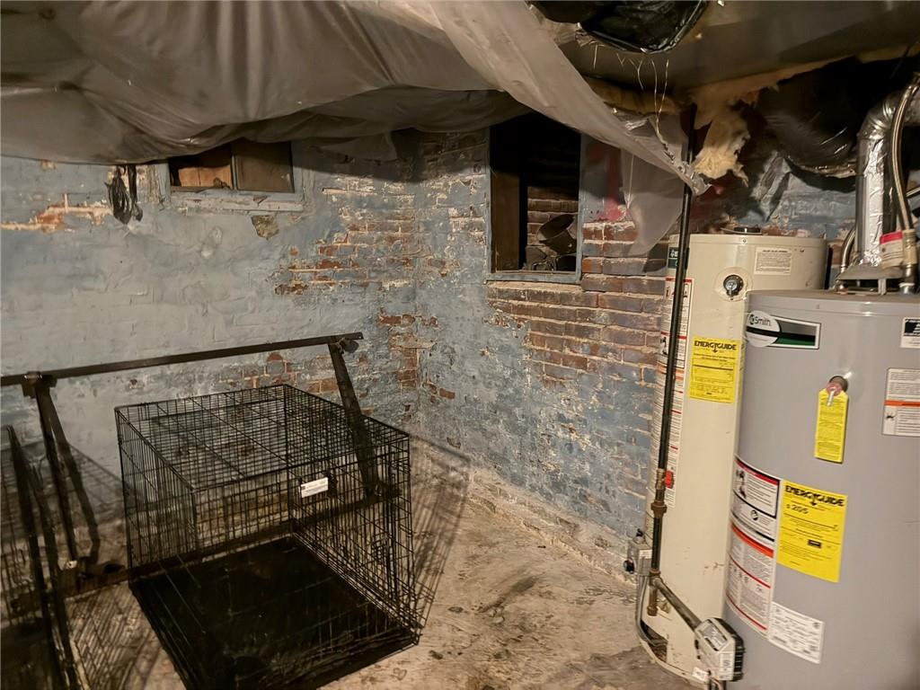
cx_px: 460
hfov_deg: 71.6
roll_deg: +1.1
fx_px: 638
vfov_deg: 56.8
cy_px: 345
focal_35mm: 24
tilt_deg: -7.9
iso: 1600
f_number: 1.78
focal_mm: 6.76
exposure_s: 1/24
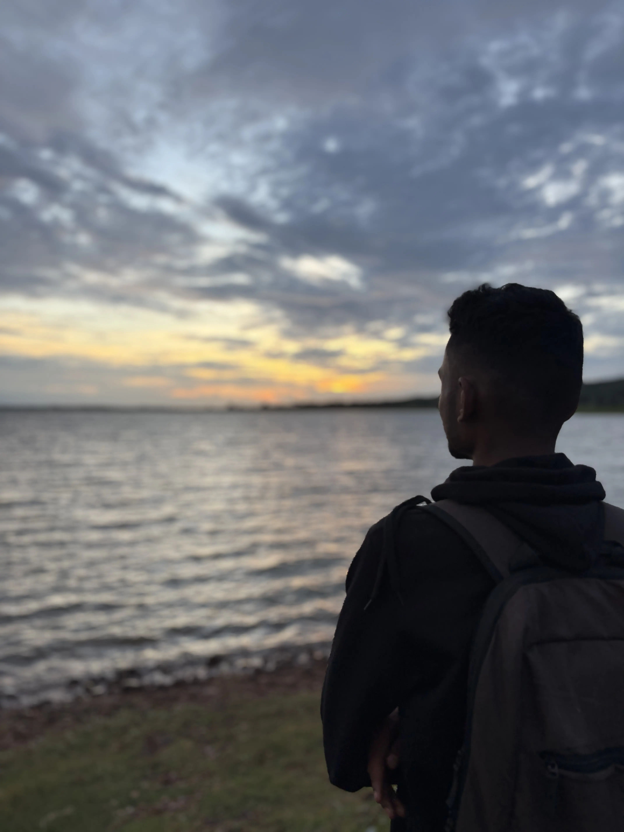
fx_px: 625
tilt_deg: -0.2
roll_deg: +1.3
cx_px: 312
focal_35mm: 26
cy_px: 416
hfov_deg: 53.1
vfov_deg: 67.3
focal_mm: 5.96
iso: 64
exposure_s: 1/189
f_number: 1.6
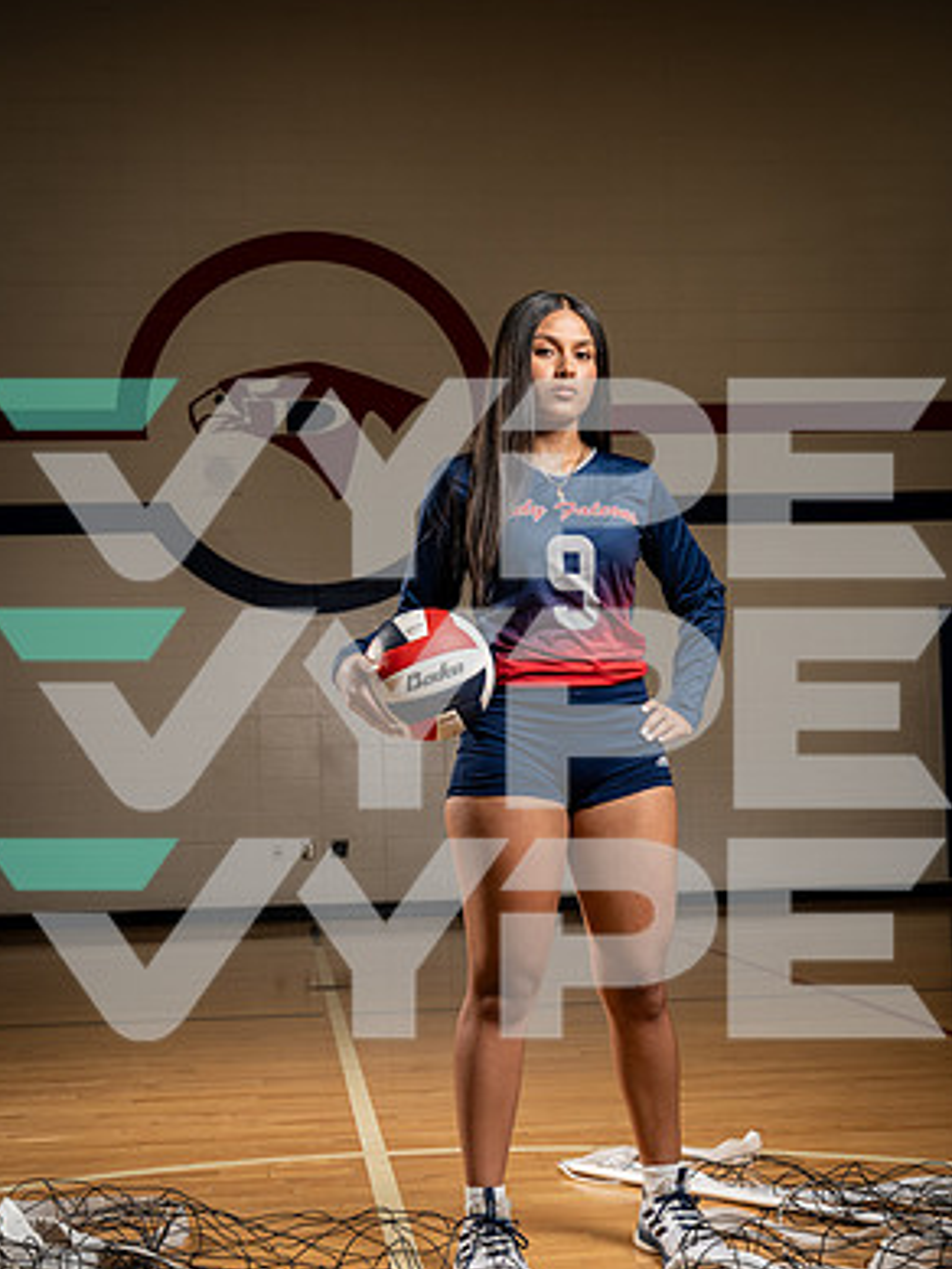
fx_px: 1832
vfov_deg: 38.1
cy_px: 711
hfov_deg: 29.1
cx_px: 469
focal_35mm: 50
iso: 320
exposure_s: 1/250
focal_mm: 45
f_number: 5.6
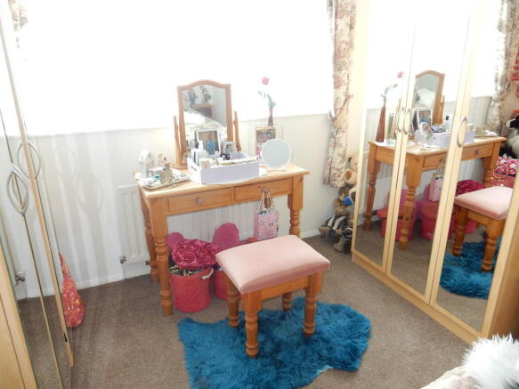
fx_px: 375
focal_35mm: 25
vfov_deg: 54.9
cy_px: 194
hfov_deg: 69.4
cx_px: 260
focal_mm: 4.5
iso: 200
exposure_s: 1/30
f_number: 3.7
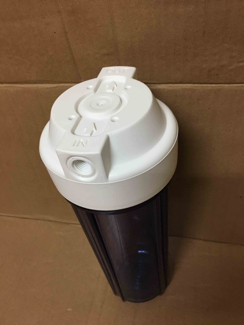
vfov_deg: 61.7
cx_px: 122
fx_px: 273
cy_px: 162
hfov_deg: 48.2
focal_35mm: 29
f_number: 2.2
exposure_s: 1/33
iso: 160
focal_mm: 4.15
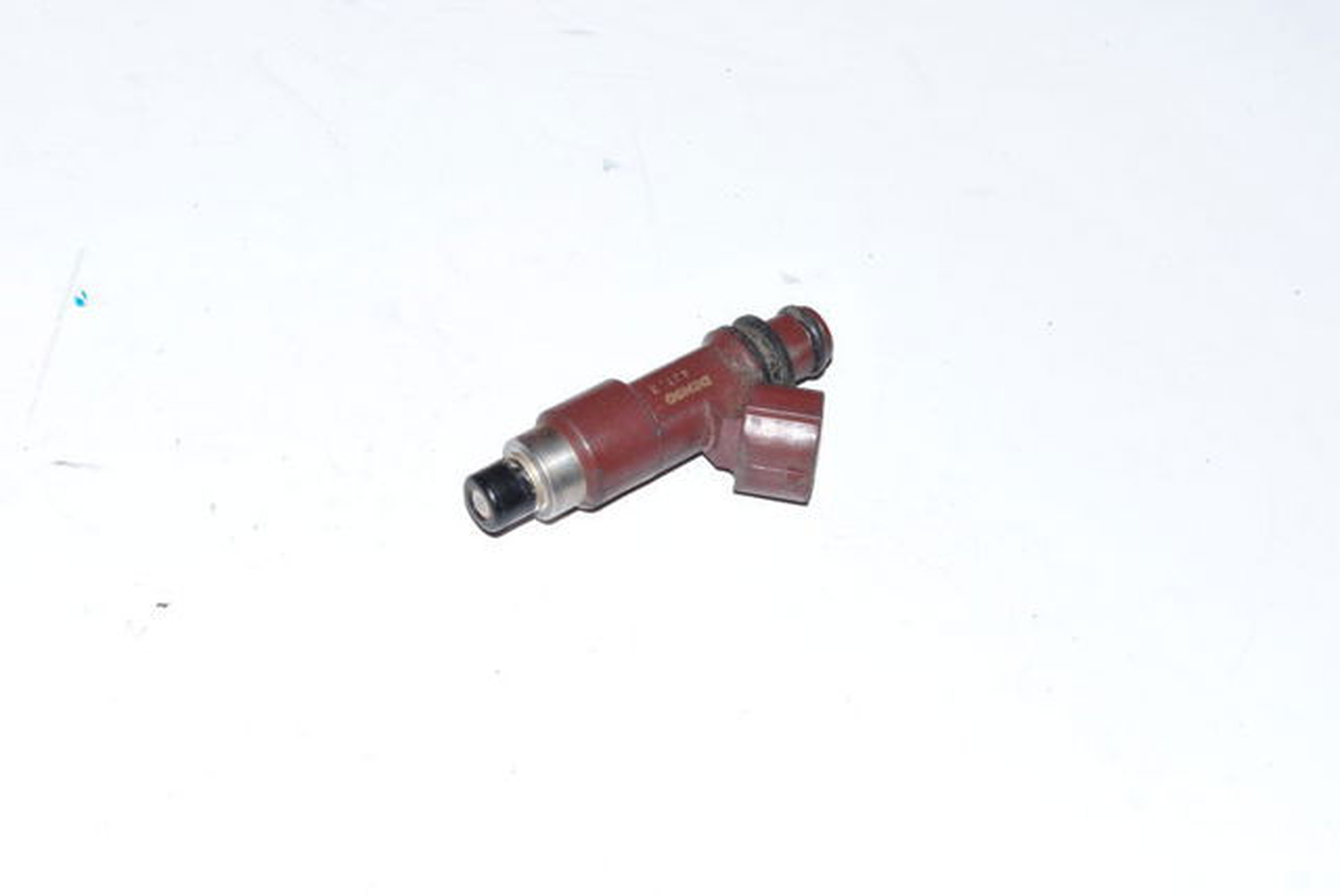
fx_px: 3074
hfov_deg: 24.6
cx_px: 670
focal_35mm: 82
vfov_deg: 16.6
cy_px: 448
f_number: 14
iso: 400
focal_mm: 55
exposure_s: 1/40
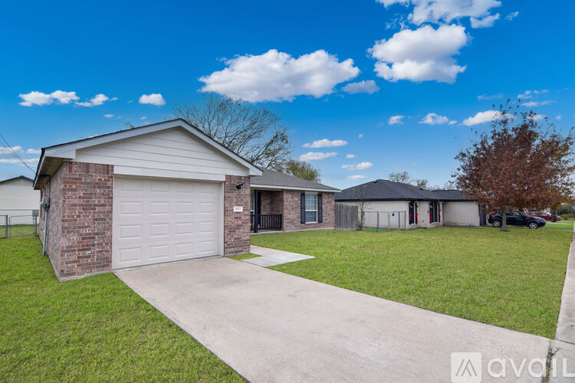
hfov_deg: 95.0
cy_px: 192
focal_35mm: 16
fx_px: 264
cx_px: 288
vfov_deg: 72.1
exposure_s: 1/200
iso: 125
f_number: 6.3
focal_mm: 11
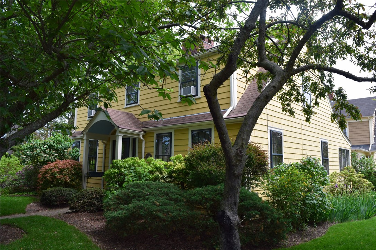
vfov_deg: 47.9
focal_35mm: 27
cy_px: 125
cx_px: 188
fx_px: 282
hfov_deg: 67.4
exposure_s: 1/200
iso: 400
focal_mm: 18
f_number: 10
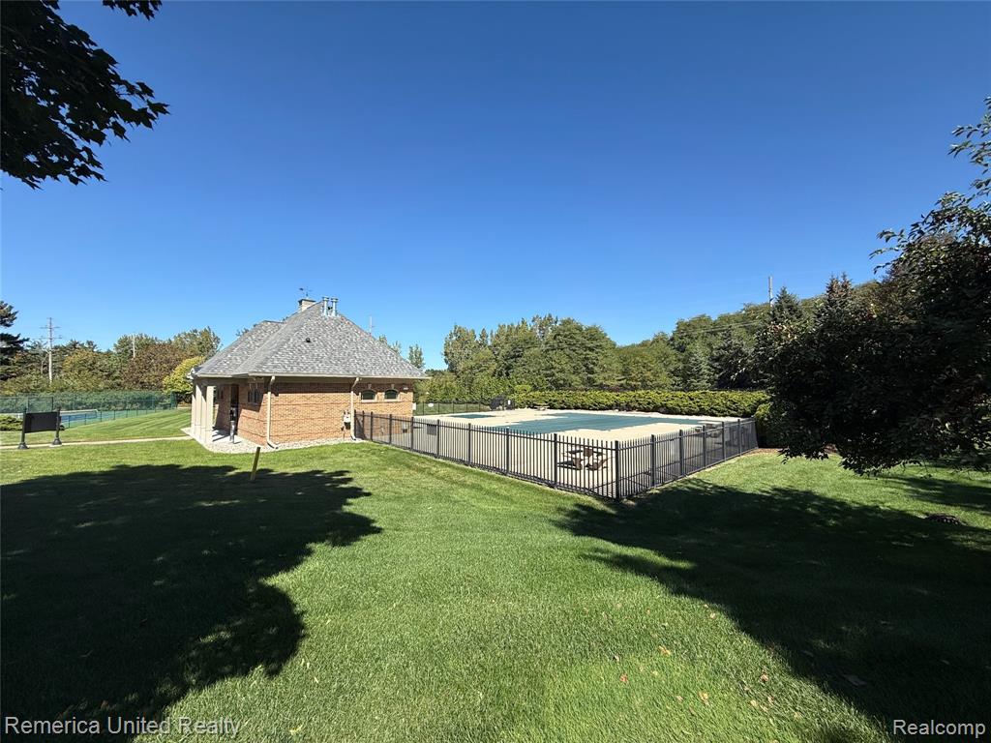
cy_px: 372
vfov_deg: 85.7
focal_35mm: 14
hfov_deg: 102.1
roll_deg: -0.2
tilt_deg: +2.1
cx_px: 496
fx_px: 401
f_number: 2.2
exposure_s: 1/1745
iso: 50
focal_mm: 2.22
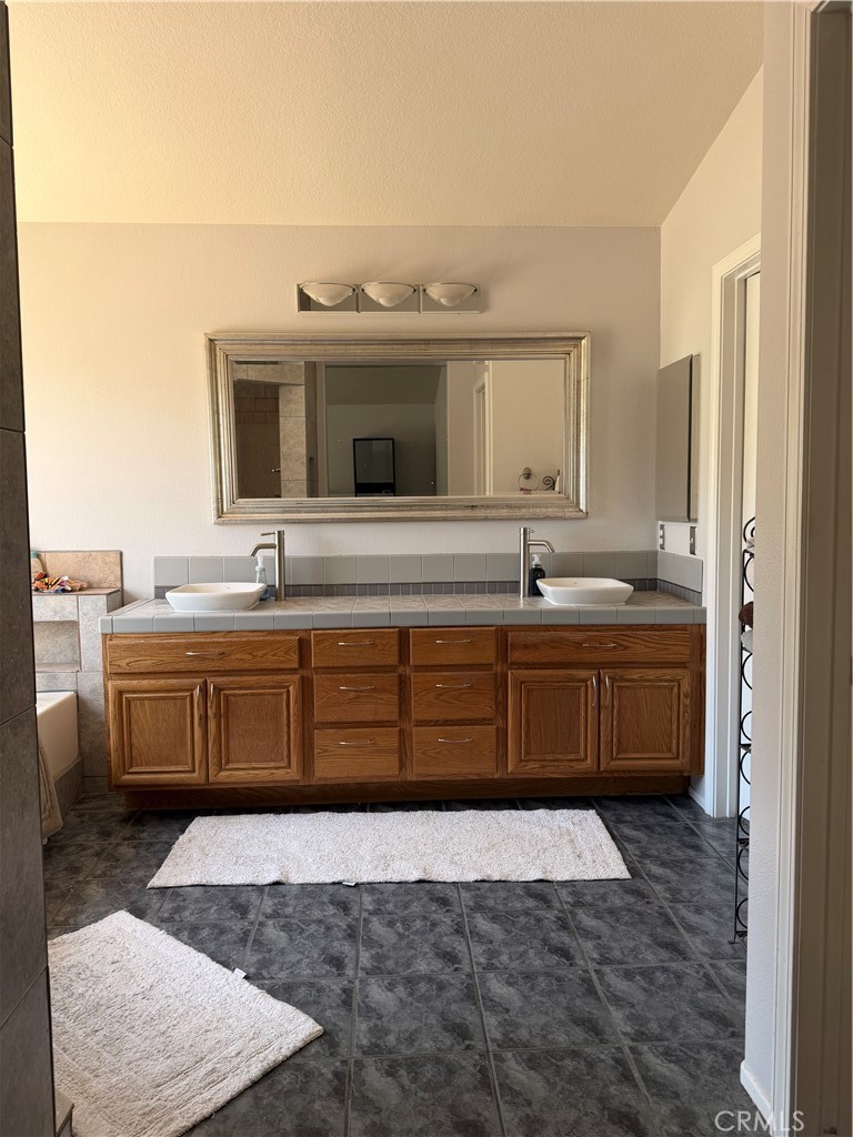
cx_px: 426
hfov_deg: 56.8
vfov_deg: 71.6
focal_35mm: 24
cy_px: 568
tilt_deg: -3.7
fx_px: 789
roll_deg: +1.1
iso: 80
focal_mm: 6.76
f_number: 1.78
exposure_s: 1/121
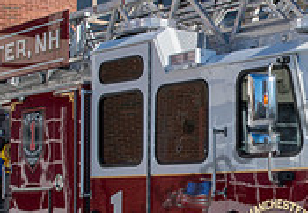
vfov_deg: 13.2
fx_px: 917
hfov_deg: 18.6
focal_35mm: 106
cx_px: 302
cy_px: 160
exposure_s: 1/125
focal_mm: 20
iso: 250
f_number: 22
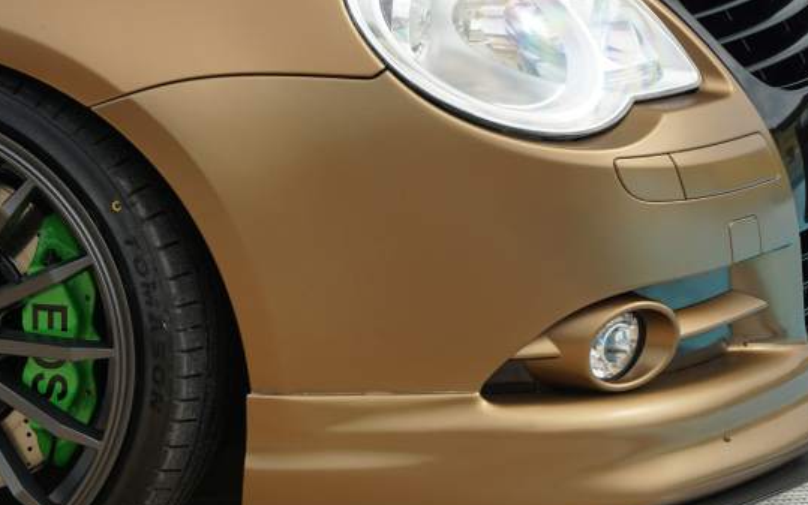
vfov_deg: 6.0
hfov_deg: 9.6
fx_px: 4800
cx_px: 349
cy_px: 149
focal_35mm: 218
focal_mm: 75
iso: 100
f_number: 5.6
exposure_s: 1/160
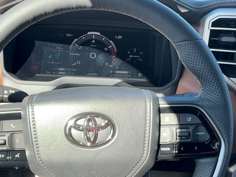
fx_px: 293
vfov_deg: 33.2
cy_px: 125
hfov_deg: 43.7
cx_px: 97
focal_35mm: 43
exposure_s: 1/120
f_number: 1.8
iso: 25
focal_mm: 3
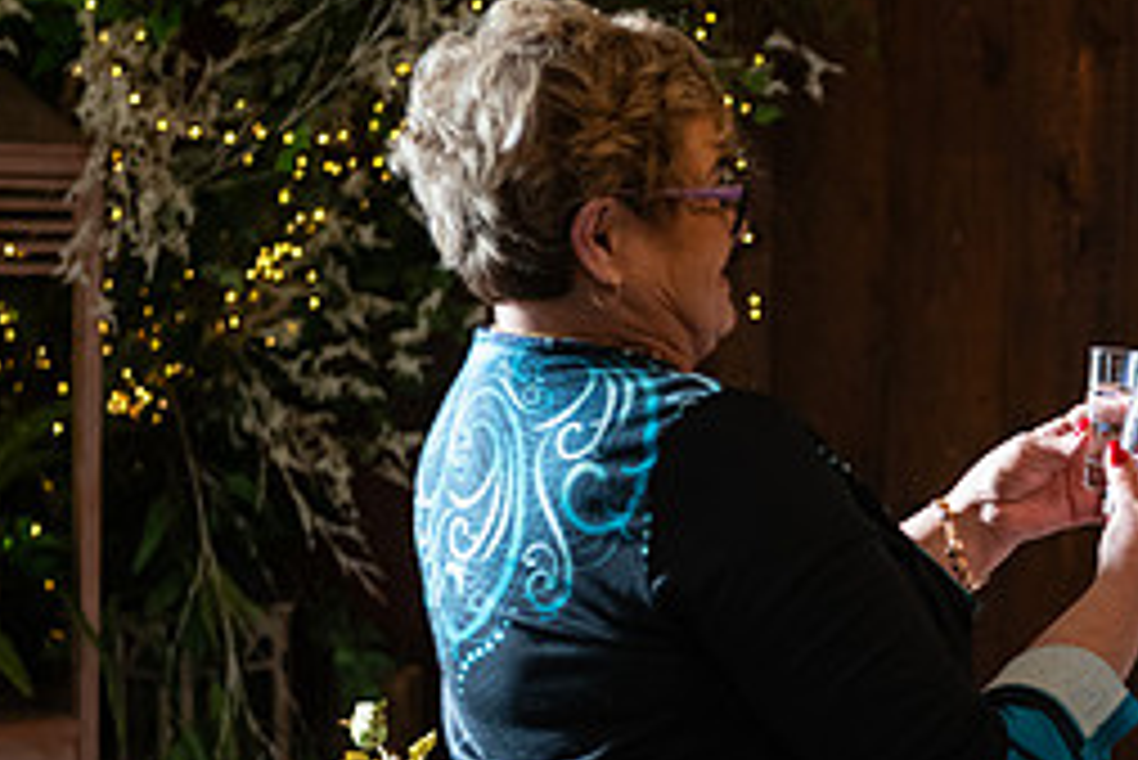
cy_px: 474
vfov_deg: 10.9
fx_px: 3985
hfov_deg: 16.0
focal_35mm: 126
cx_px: 1125
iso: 800
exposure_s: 1/160
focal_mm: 55
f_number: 3.5
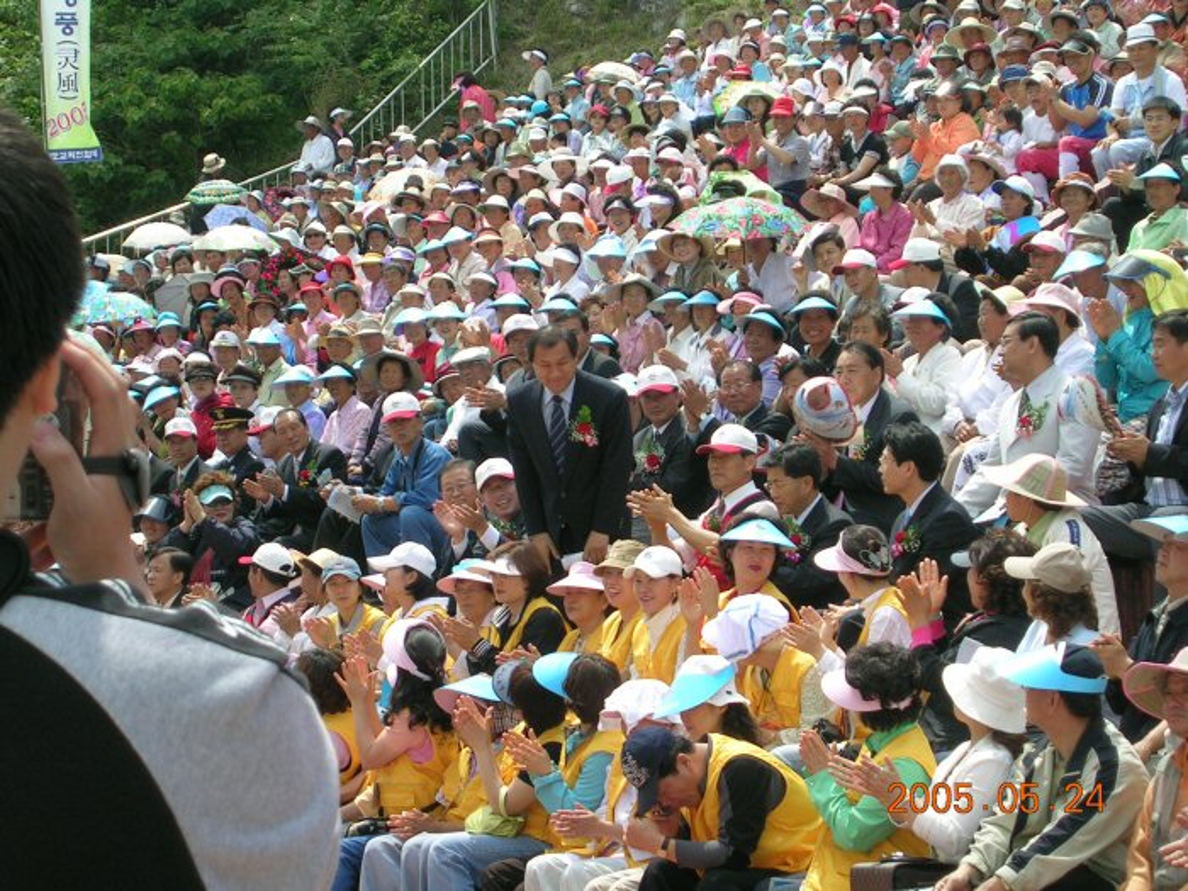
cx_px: 594
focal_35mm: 105
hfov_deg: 18.7
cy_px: 446
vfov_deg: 14.1
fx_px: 3604
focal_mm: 16.2
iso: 50
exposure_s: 1/264
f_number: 4.9
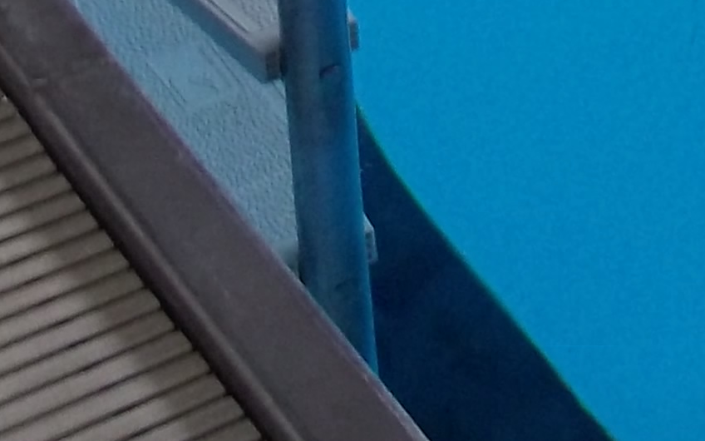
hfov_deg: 11.6
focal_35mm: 180
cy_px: -803
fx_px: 3458
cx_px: 651
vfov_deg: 6.7
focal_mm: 6.5
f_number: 3.1
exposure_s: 1/10
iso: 160
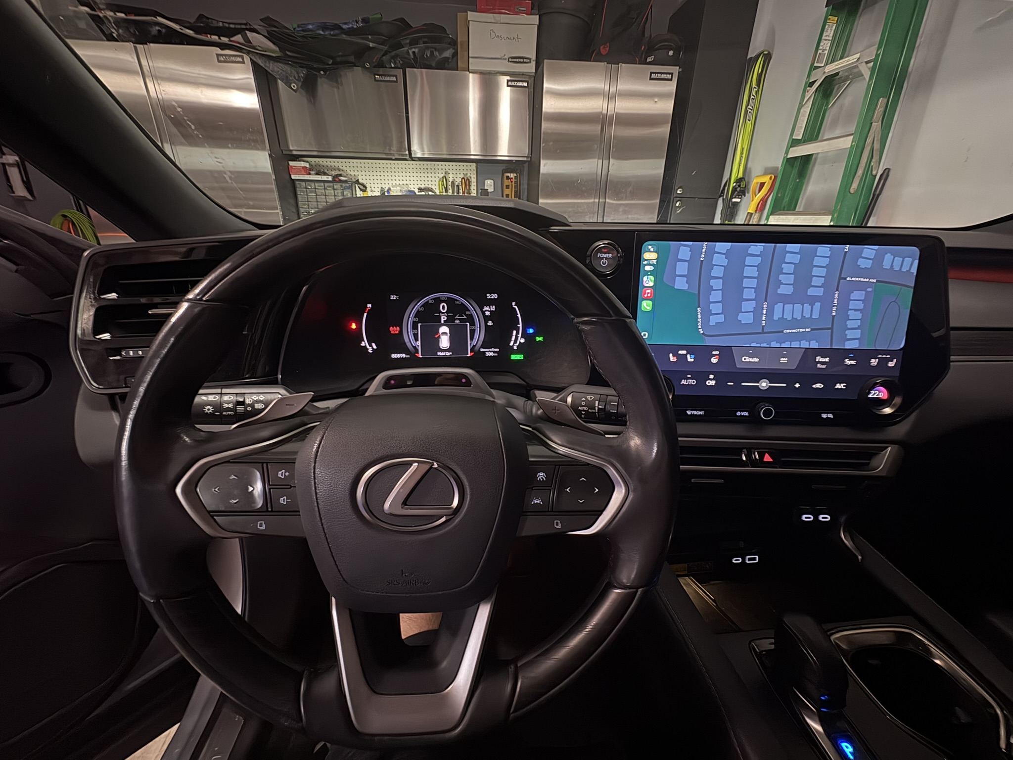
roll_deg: -1.1
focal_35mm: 14
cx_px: 506
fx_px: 410
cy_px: 380
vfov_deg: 85.7
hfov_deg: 102.1
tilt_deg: -21.7
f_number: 2.2
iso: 500
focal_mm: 2.22
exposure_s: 1/7
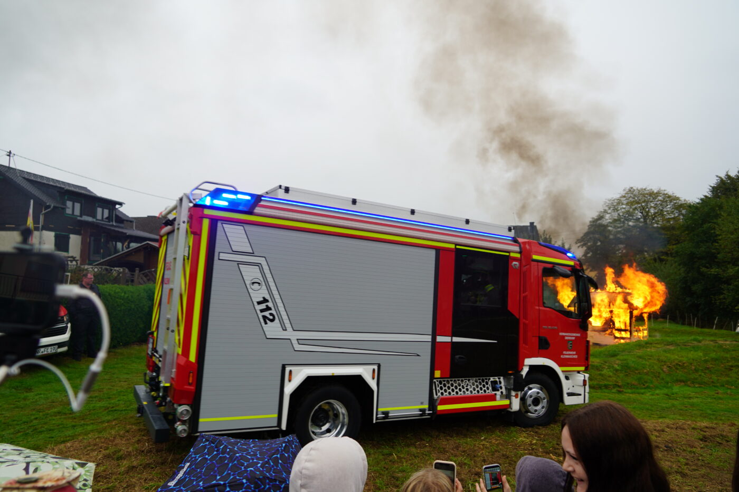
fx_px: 493
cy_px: 246
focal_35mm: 24
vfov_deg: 53.1
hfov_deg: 73.8
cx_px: 370
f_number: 5
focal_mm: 24
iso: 100
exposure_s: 1/160
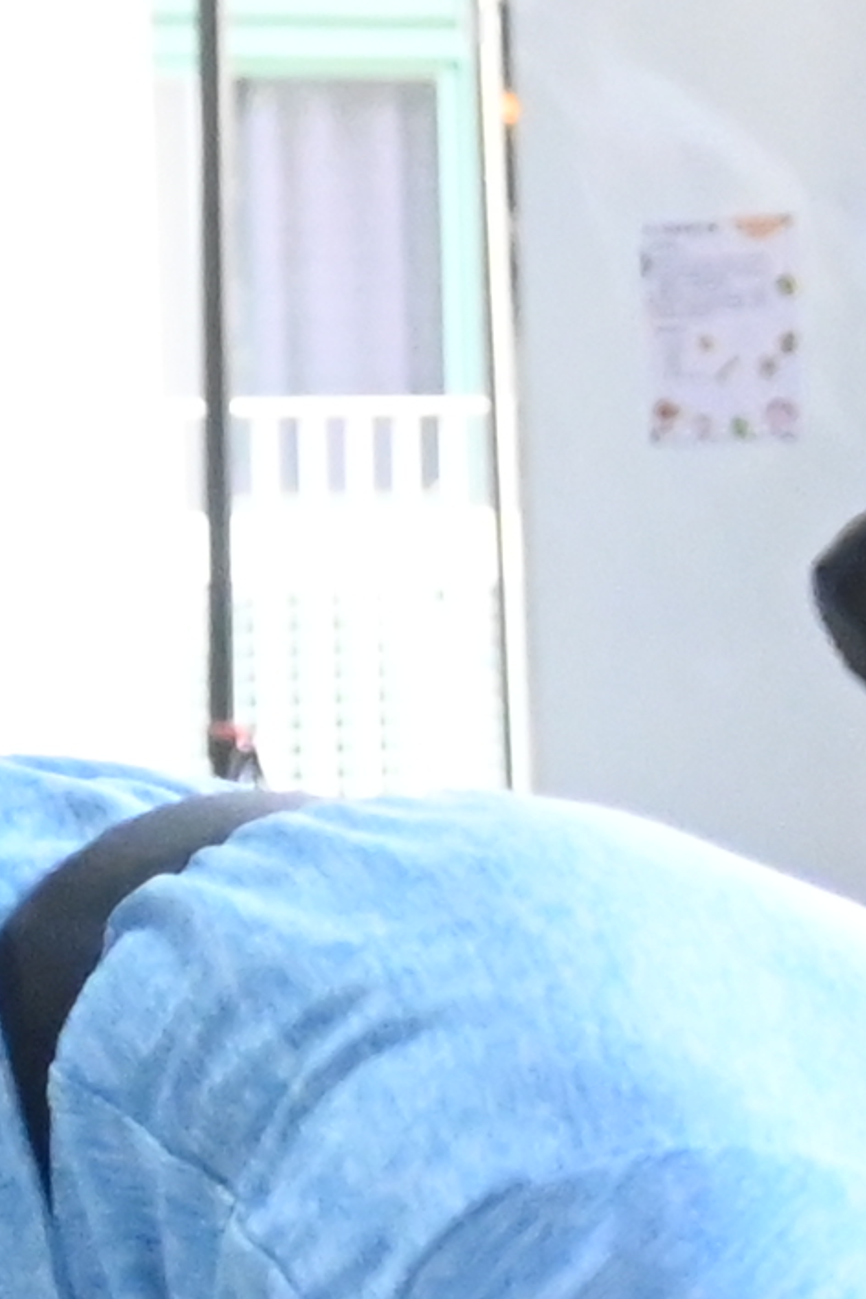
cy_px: 1903
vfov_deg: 8.5
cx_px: 1097
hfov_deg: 5.8
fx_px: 8515
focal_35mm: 236
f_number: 3.8
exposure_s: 1/60
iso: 3600
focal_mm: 20
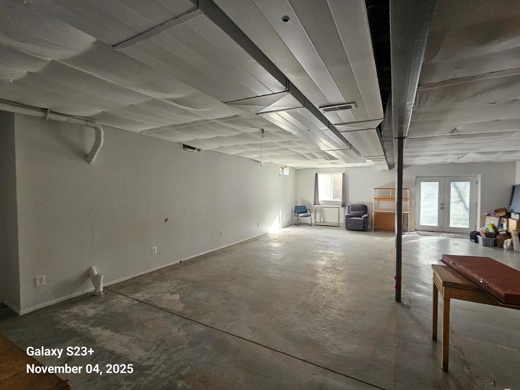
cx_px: 279
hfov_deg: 101.9
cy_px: 192
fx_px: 210
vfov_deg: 85.7
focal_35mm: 14
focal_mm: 2.2
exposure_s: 1/77.4
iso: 200
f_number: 2.2
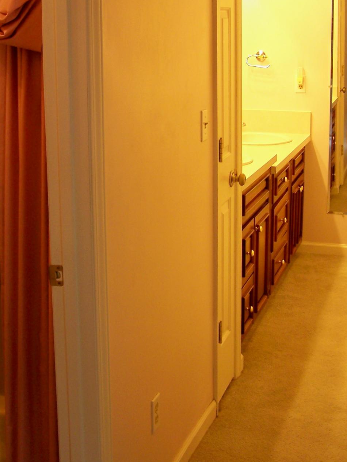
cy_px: 154
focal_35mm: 60
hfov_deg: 24.4
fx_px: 802
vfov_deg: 31.9
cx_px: 169
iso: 64
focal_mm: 6.3
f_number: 2.8
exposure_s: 1/10
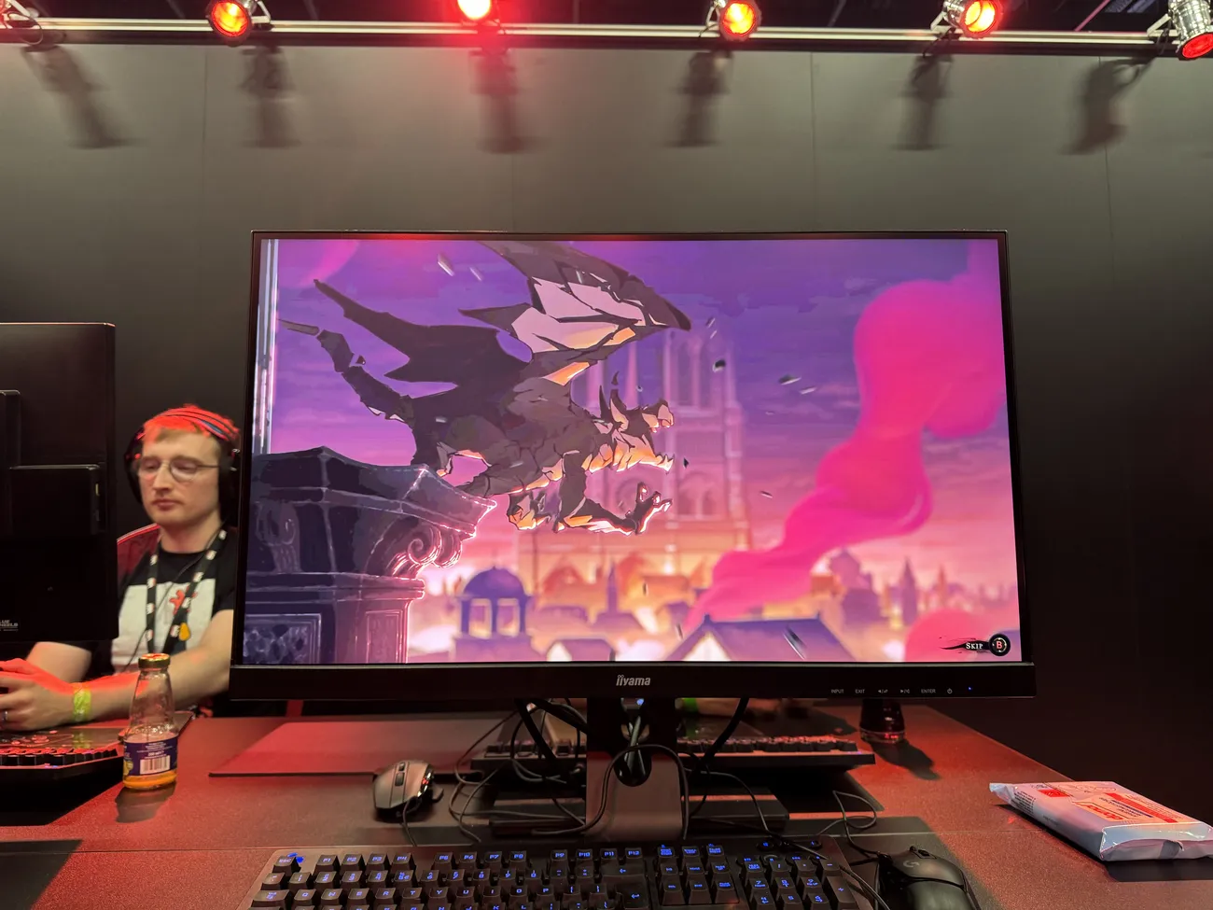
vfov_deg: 56.8
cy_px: 455
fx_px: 841
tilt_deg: +5.1
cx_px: 606
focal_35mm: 24
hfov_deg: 71.6
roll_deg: +0.9
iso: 250
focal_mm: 6.76
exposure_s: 1/50
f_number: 1.78
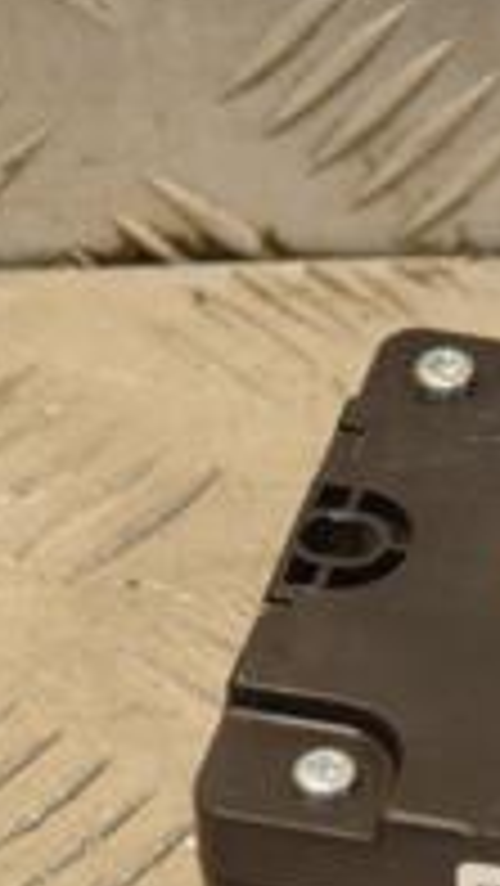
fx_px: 7438
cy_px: 580
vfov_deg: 6.8
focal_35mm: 316
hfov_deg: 3.8
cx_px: 820
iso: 800
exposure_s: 1/200
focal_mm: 66
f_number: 5.3
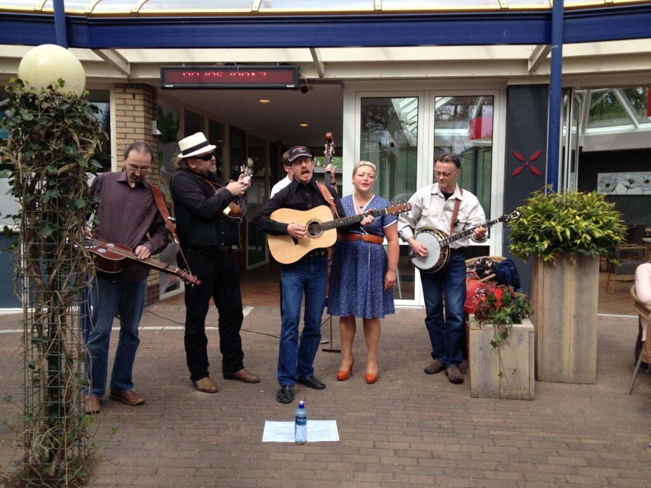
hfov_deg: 52.6
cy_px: 244
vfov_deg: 40.7
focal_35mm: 35
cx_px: 326
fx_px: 658
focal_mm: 4.28
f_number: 2.4
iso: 50
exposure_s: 1/525
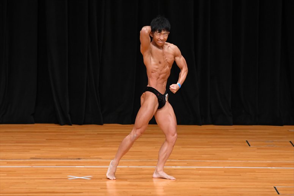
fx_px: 2204
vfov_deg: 5.1
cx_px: 147
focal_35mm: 270
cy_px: 98
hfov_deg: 7.6
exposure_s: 1/400
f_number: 5.6
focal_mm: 180
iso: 3200
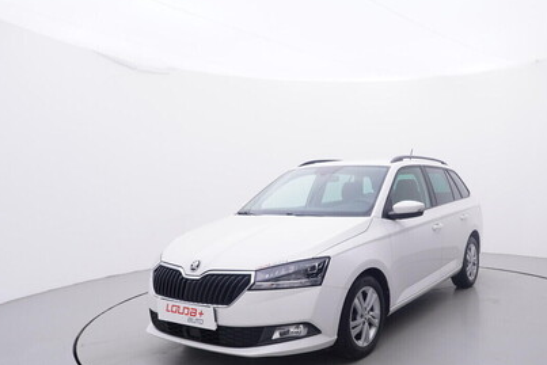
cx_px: 358
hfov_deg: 59.6
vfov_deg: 42.3
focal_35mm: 31
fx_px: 466
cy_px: 239
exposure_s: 1/80
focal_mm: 15
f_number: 5
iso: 200
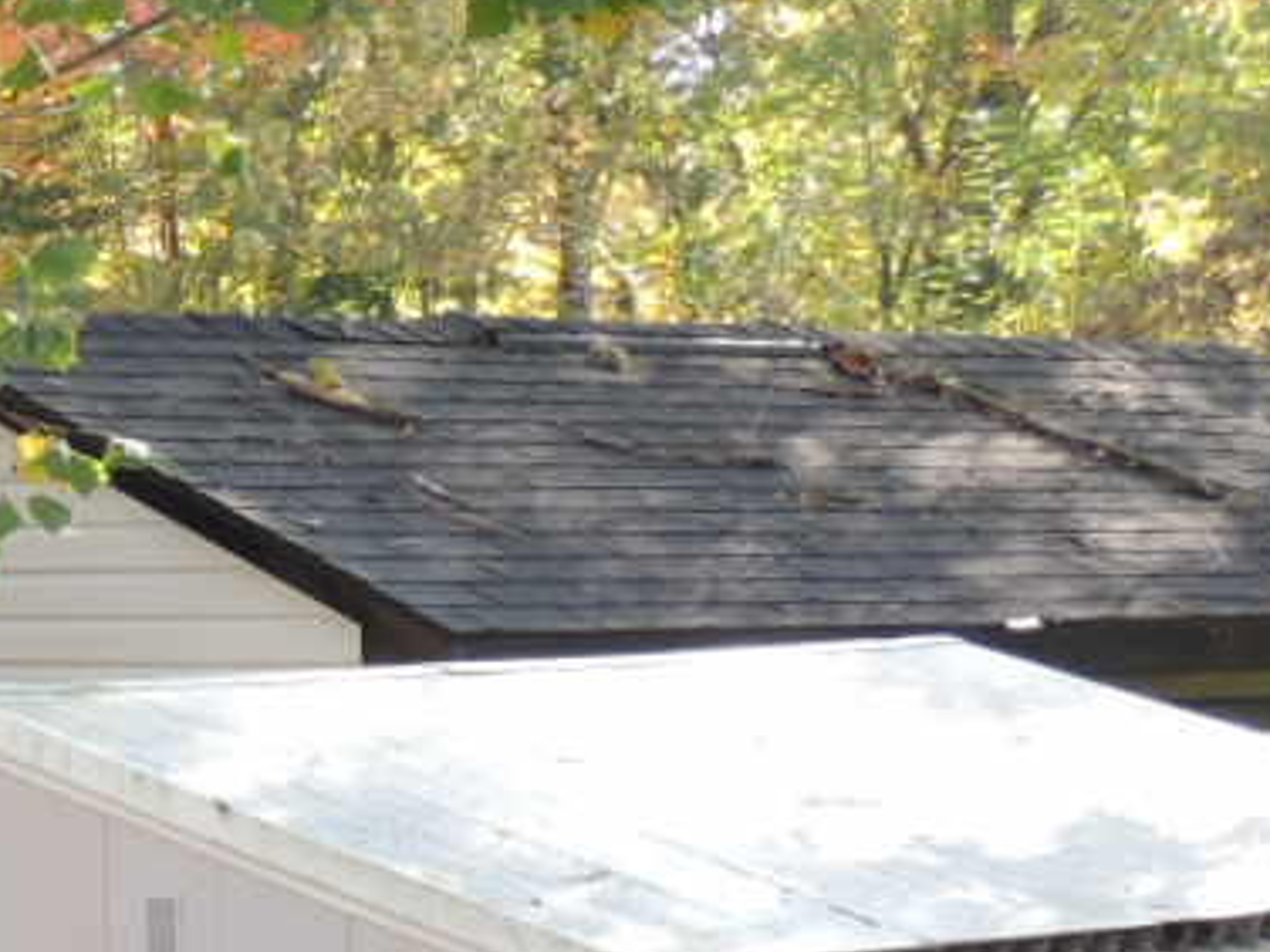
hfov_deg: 11.1
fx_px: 6237
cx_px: -686
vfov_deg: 8.6
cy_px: 1114
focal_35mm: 170
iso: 100
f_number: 3.3
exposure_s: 1/60
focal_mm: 7.1
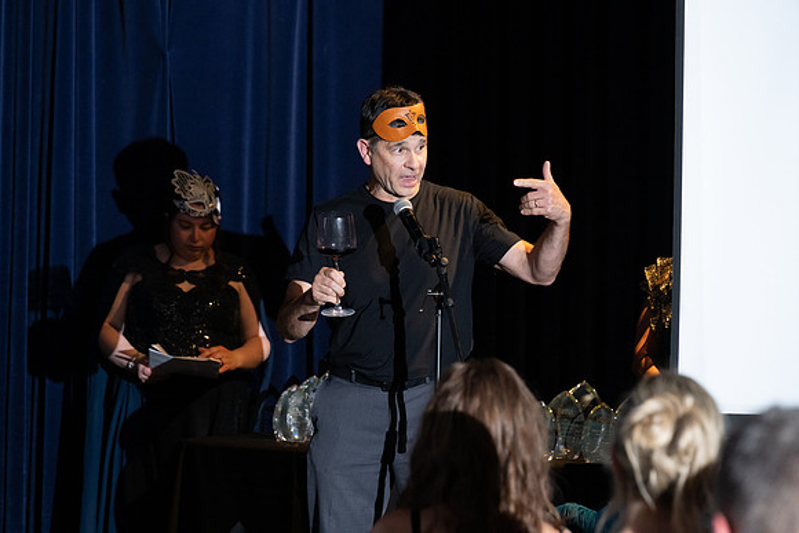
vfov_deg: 9.2
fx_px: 3330
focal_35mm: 150
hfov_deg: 13.7
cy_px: 266
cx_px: 400
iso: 2500
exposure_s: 1/200
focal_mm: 150
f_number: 5
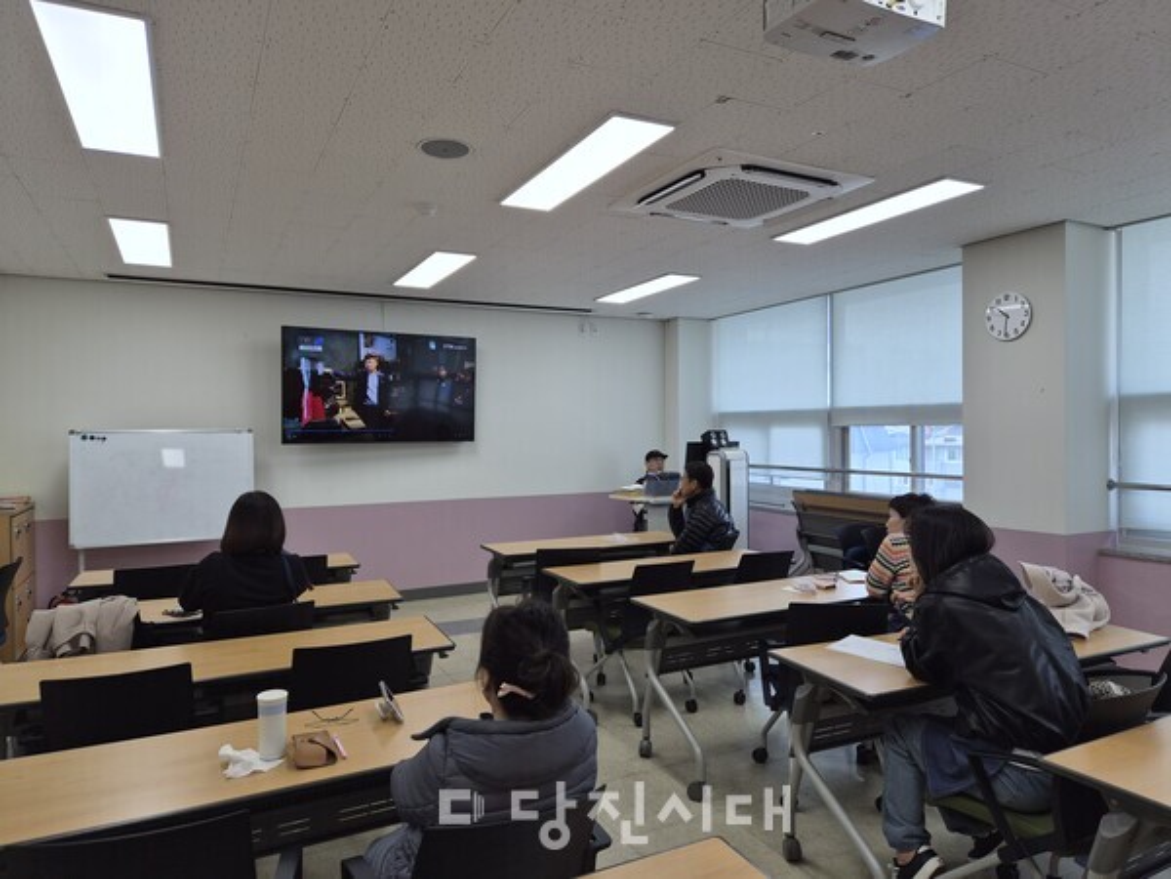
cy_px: 440
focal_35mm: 23
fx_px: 778
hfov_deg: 73.9
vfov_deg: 58.9
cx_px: 586
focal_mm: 5.4
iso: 25
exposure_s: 1/124
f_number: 1.8
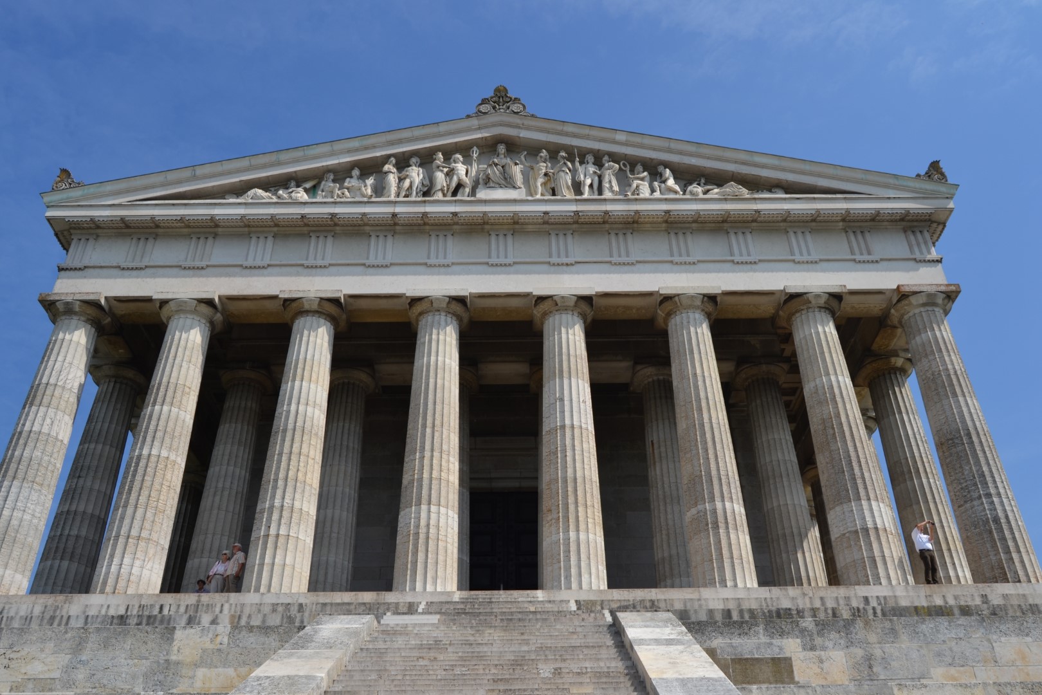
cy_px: 348
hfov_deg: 61.9
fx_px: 868
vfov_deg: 43.6
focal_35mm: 30
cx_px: 521
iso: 100
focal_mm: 20
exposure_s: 1/320
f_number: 9
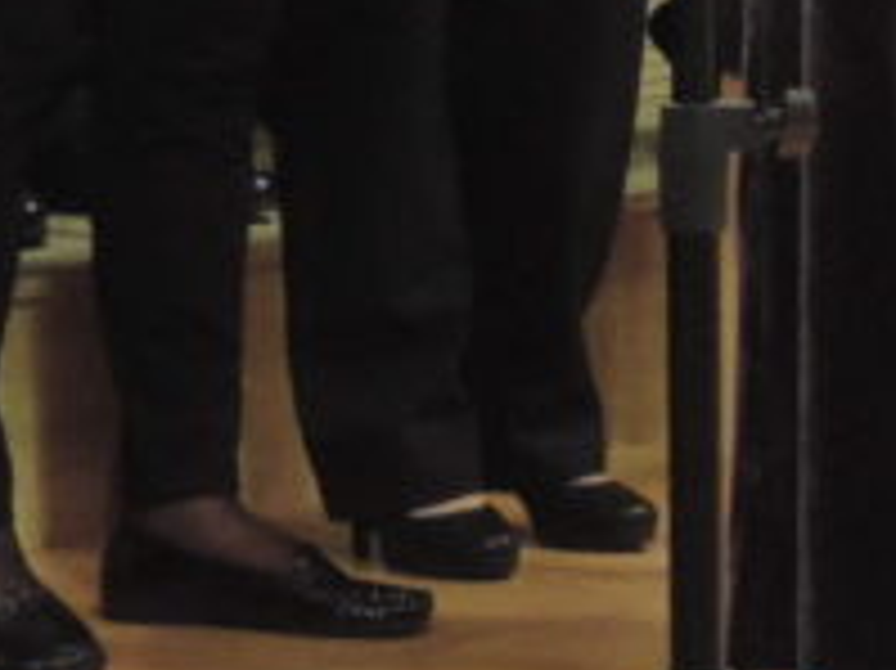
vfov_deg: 4.7
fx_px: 7993
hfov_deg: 6.3
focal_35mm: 309
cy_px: -639
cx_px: 1337
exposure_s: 1/15
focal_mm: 10.7
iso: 800
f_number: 3.7
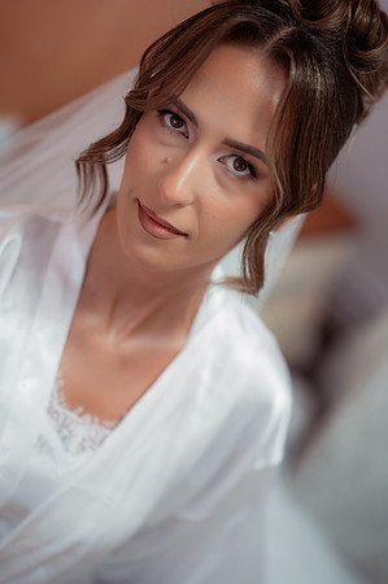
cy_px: 292
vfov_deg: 23.9
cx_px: 194
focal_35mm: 85
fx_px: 1377
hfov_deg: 16.0
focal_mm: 85
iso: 640
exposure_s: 1/400
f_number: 2
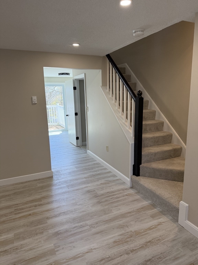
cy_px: 132
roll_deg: +2.1
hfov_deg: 56.8
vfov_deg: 71.6
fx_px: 183
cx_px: 99
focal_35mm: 24
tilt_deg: -9.8
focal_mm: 6.76
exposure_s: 1/223
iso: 160
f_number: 1.78
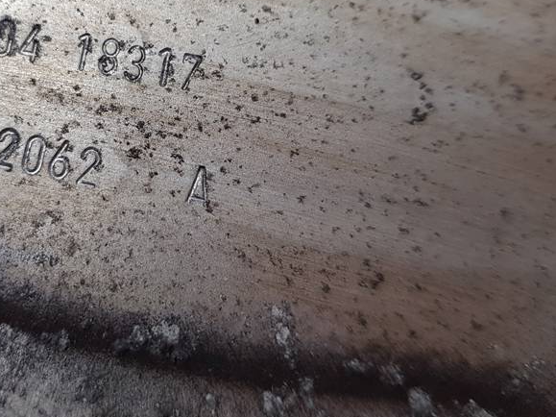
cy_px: 101
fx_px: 739
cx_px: 160
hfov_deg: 40.4
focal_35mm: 46
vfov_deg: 30.9
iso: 80
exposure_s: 1/100
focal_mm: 4.2
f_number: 1.7
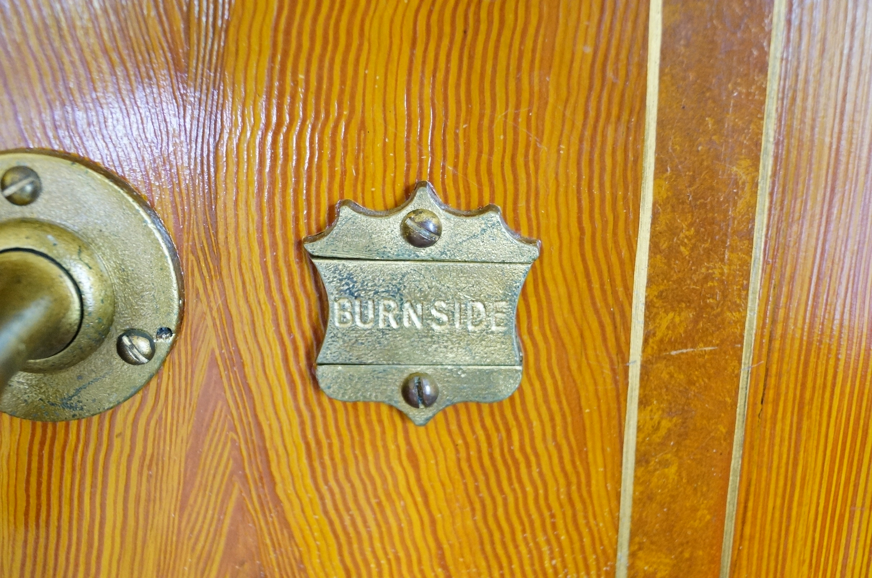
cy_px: 289
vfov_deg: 31.8
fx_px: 1016
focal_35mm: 42
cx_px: 436
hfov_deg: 46.5
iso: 3200
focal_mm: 28
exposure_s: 1/30
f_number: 4.5
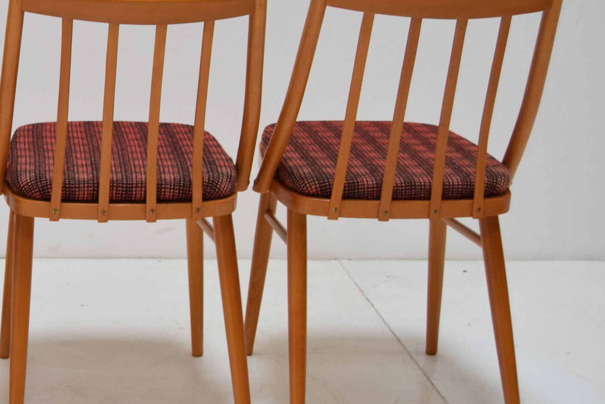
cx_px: -16
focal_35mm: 73
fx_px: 1229
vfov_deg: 18.7
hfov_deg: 26.1
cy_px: 154
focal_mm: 23
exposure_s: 1/80
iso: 1600
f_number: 4.5
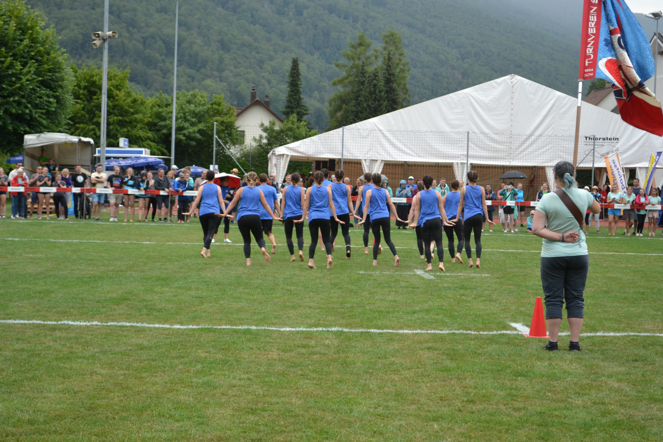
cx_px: 332
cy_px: 221
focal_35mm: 72
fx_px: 1326
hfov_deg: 28.1
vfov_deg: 18.9
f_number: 6.3
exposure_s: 1/160
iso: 100
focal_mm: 48
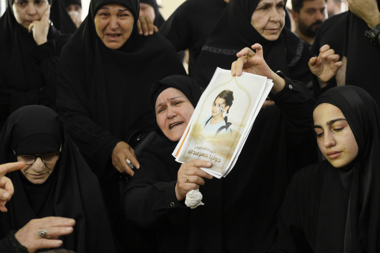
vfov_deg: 21.6
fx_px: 665
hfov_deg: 31.9
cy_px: 126
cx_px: 190
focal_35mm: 63
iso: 5000
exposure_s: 1/80
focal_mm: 63
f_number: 4
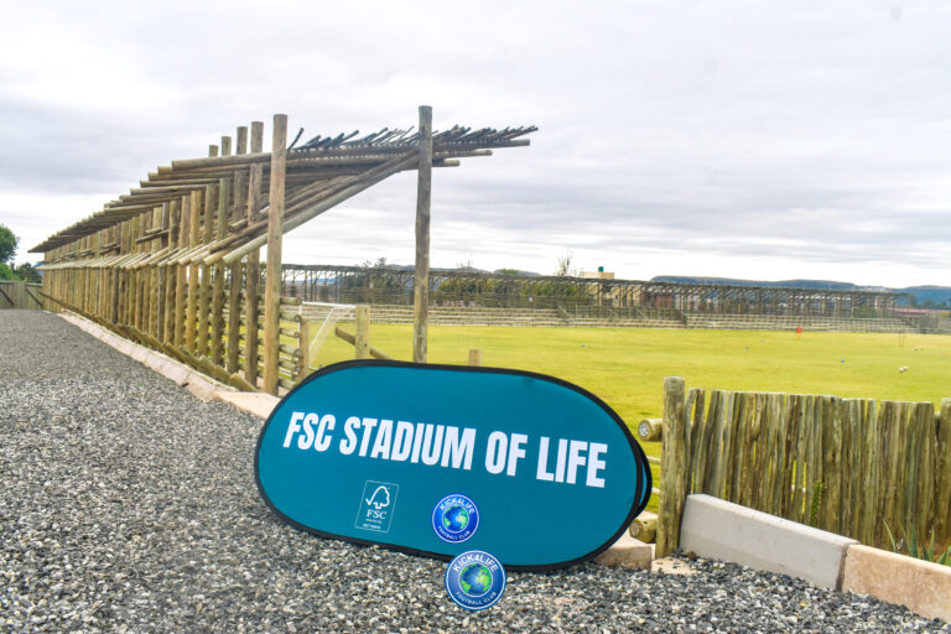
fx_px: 872
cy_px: 317
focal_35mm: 33
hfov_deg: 57.2
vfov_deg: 40.0
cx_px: 476
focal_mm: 22
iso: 200
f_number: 9
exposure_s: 1/200
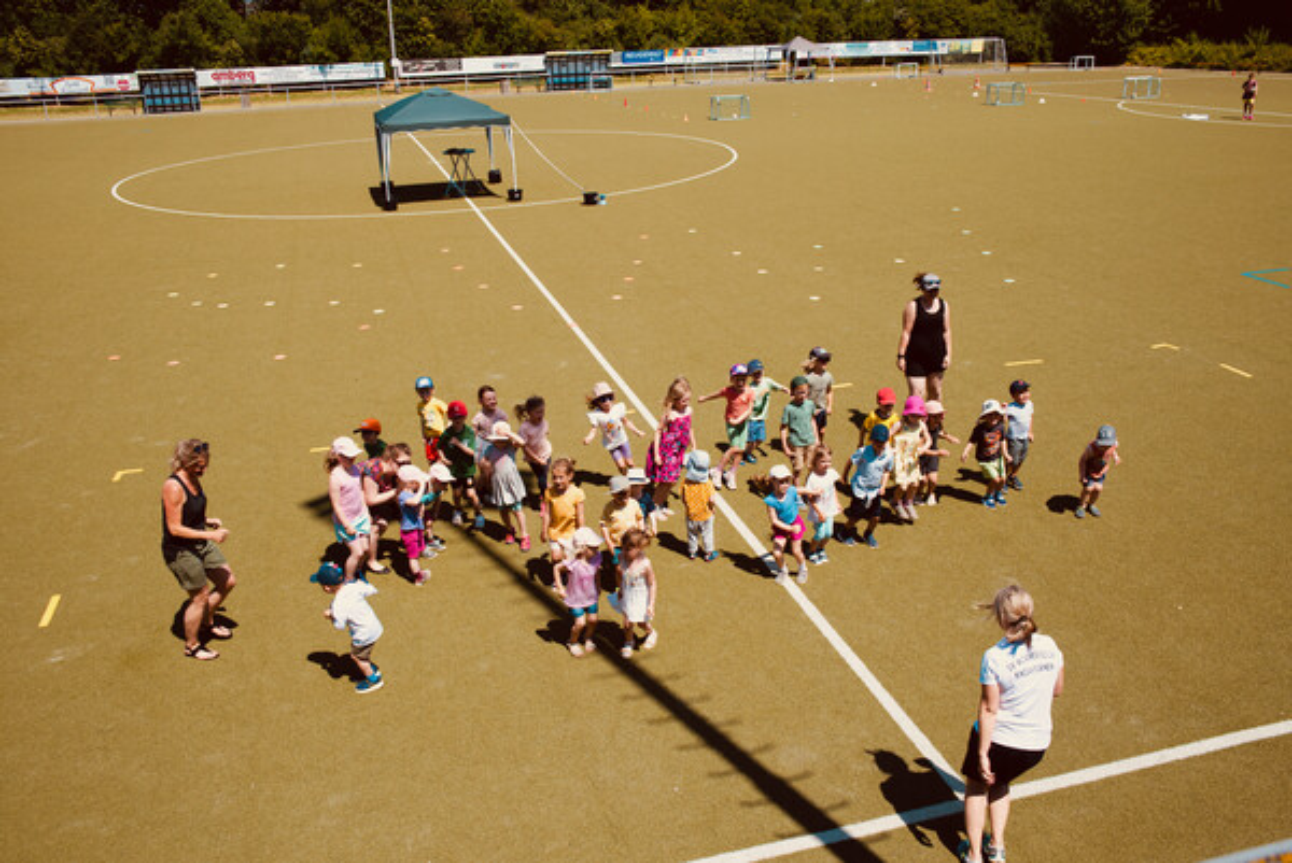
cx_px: 646
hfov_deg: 60.2
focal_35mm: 31
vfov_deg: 42.4
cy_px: 432
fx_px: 1113
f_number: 8
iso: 100
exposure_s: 1/250
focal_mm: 31
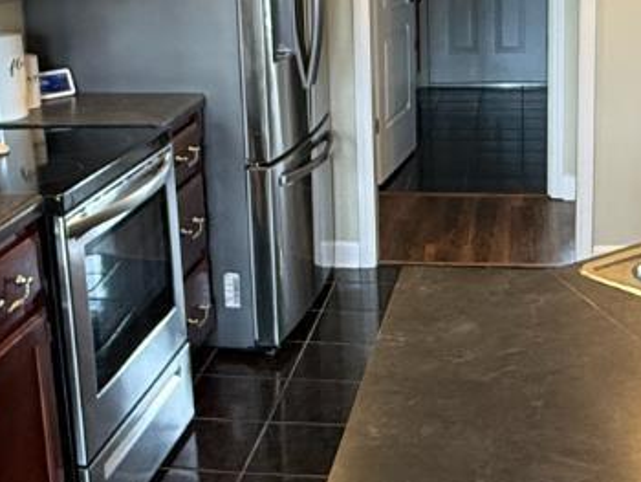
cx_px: 331
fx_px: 1112
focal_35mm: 60
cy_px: 148
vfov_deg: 24.3
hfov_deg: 32.2
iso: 320
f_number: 2.2
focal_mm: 2.22
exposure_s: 1/60
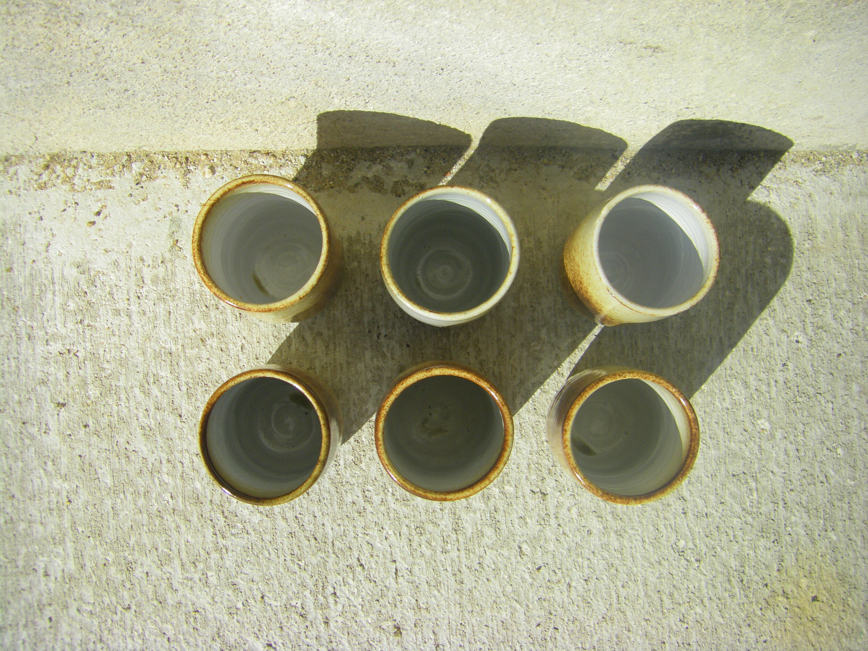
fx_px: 953
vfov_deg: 37.7
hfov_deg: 49.0
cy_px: 326
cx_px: 434
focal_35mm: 38
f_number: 7
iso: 64
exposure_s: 1/250
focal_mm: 6.3
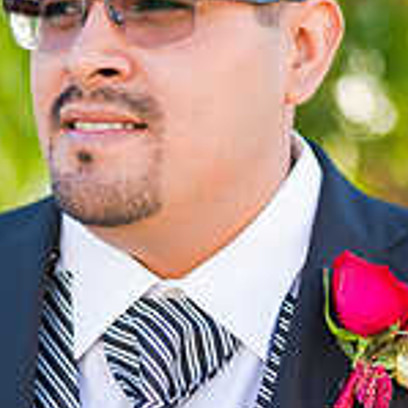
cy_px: 271
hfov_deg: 13.6
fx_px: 1707
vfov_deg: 13.6
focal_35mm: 128
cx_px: 164
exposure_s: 1/500
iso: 125
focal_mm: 50
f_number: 1.8
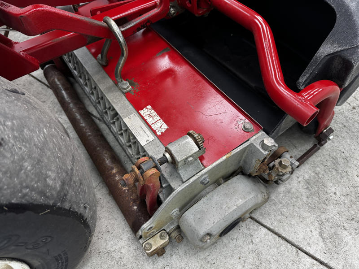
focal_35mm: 24
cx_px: 180
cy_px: 134
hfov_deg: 71.6
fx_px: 249
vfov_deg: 56.8
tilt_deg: -56.6
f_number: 1.78
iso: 200
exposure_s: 1/120
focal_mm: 6.76
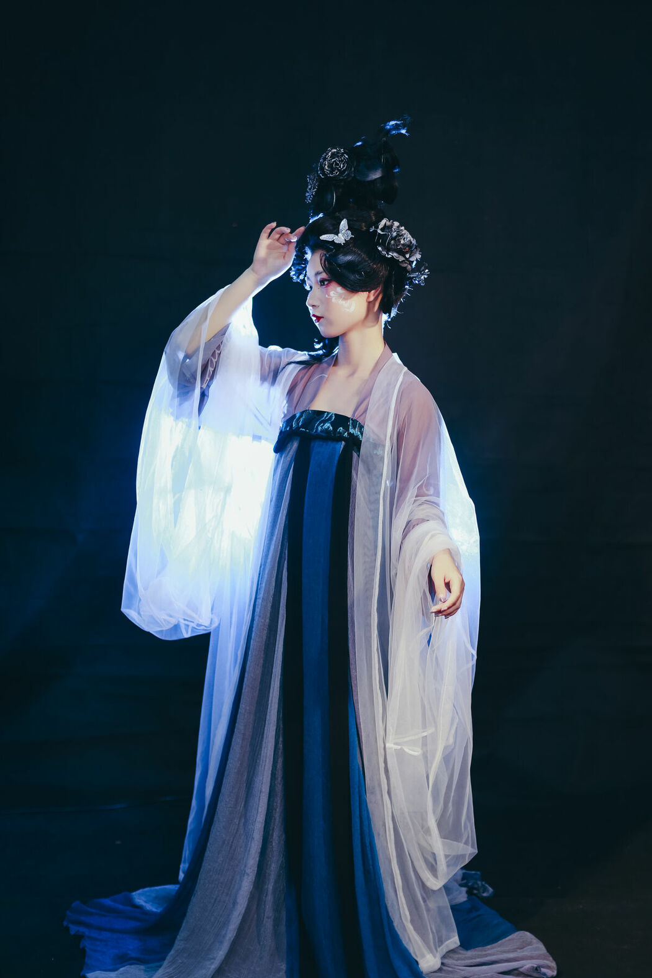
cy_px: 489
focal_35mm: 49
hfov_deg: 27.5
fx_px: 1331
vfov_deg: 40.3
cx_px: 326
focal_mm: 50
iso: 320
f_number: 2
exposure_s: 1/100
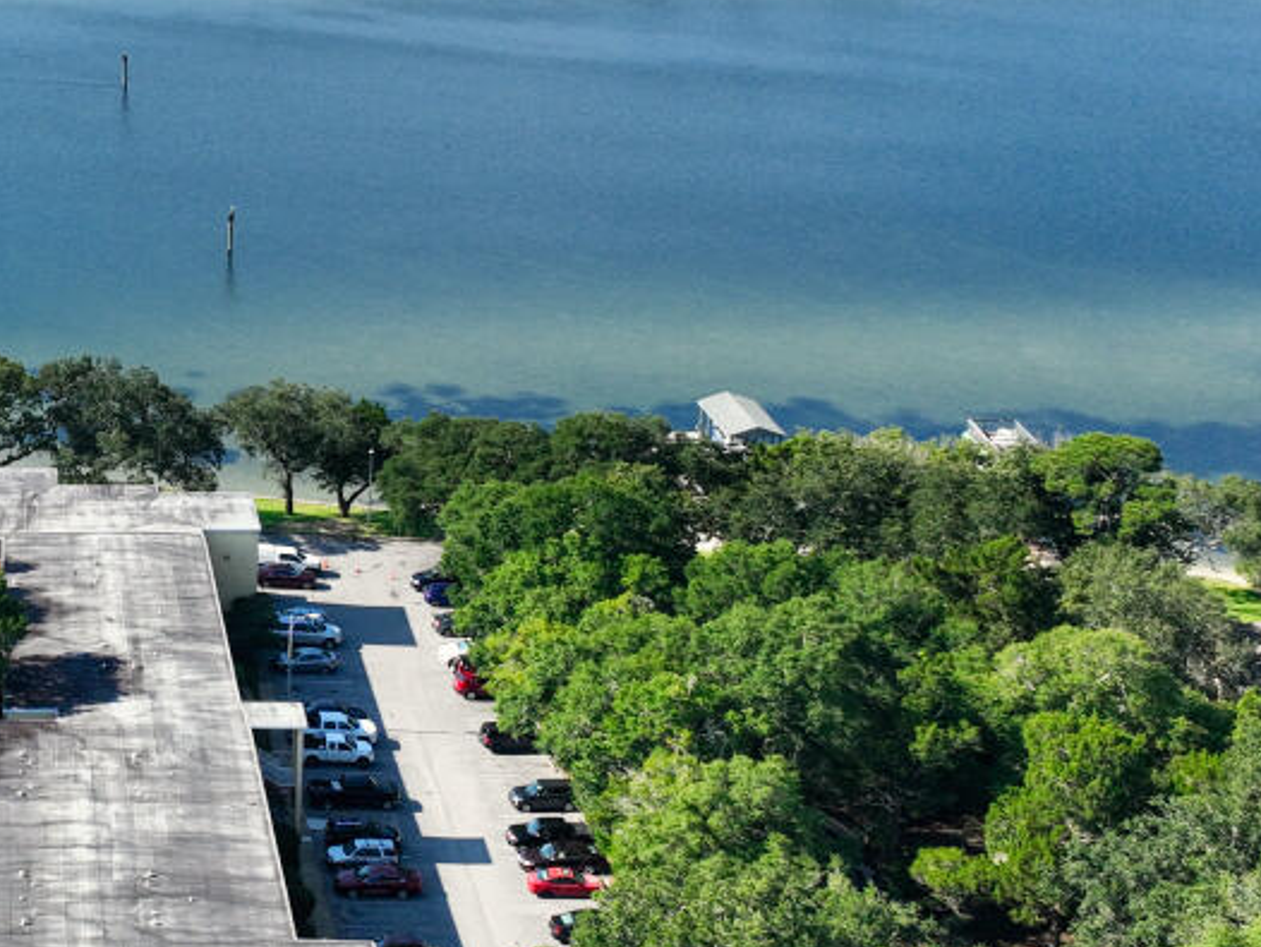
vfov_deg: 20.1
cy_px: 288
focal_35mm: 73
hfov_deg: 25.1
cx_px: -56
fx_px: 2660
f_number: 2.8
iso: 160
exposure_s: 1/2000
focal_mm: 12.29
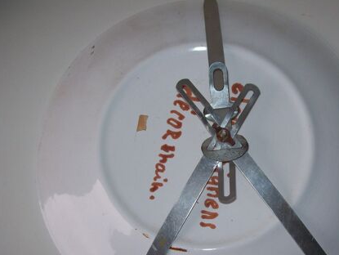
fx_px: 510
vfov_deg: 27.9
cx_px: 216
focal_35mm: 52
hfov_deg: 36.5
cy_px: 164
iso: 80
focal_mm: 6
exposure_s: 1/64
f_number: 2.7
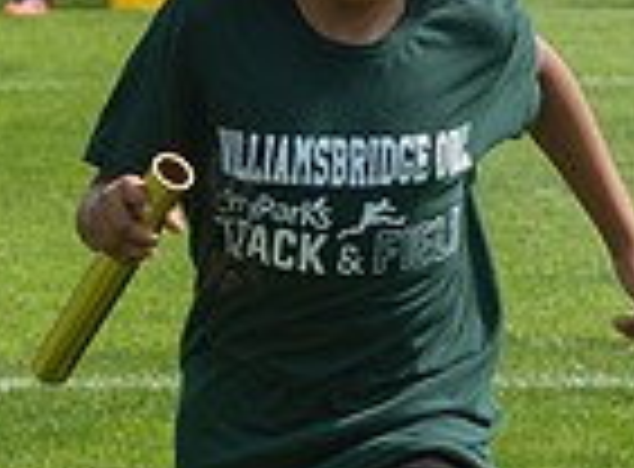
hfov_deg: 5.2
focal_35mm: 386
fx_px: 7028
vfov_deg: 3.8
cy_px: 185
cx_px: 58
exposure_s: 1/640
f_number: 5.6
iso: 160
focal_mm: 80
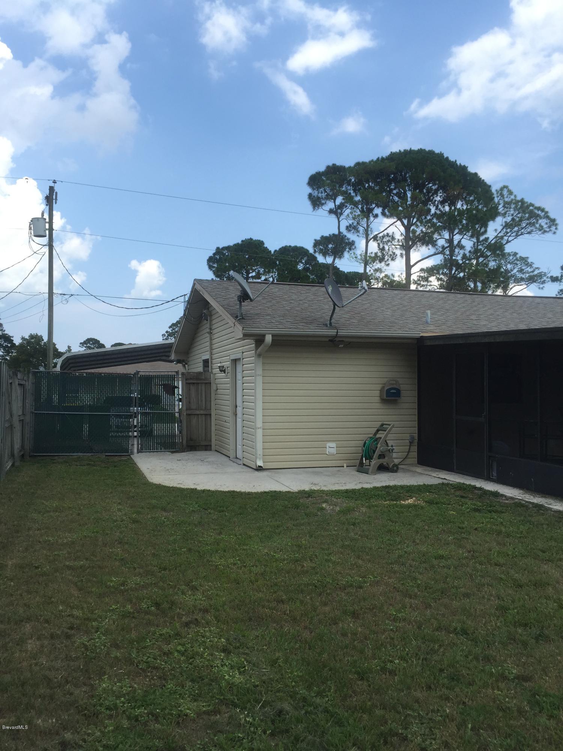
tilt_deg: +1.1
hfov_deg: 48.2
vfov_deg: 61.7
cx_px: 282
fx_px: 629
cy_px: 376
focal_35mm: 29
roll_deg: +0.5
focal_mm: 4.15
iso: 32
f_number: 2.2
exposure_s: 1/1099
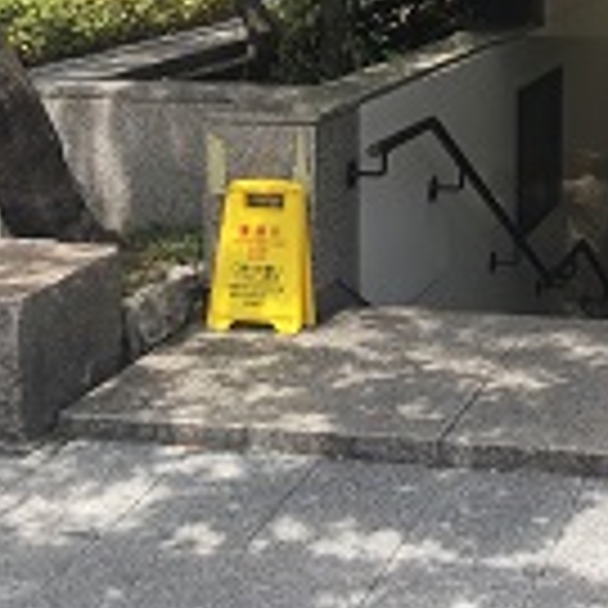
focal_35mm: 76
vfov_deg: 21.7
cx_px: 626
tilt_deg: -2.7
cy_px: -47
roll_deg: -0.6
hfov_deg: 21.8
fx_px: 1510
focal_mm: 4.15
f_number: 2.2
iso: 25
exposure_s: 1/475
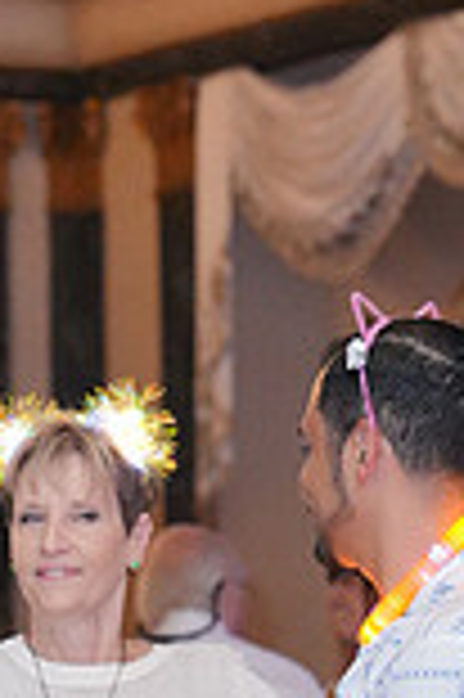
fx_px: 4863
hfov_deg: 5.5
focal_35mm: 251
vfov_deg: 8.0
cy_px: 1103
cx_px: 232
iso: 8000
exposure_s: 1/250
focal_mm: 67
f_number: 3.2
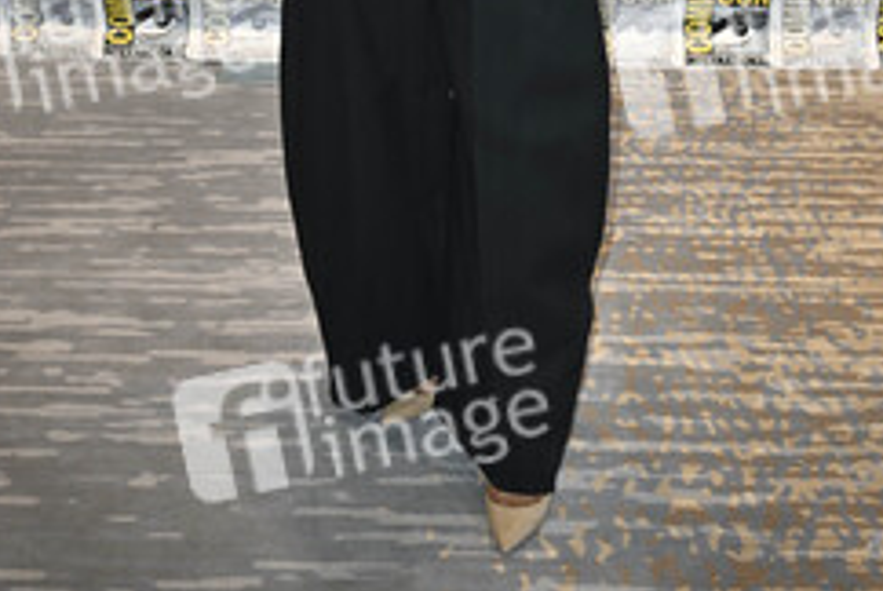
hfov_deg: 32.8
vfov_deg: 20.7
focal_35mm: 61
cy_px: -131
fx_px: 1498
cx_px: 467
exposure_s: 1/250
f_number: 6.3
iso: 2000
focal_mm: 37
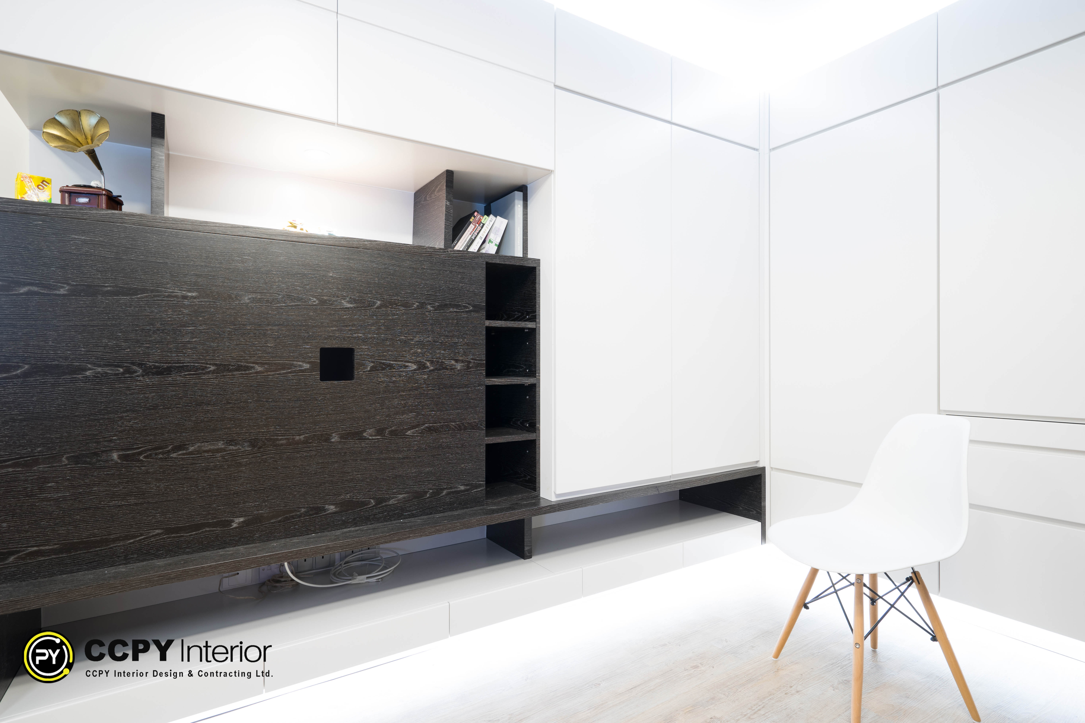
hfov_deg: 81.2
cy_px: 362
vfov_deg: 59.5
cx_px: 542
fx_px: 633
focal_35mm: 21
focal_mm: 21
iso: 1000
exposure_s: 1/60
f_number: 7.1
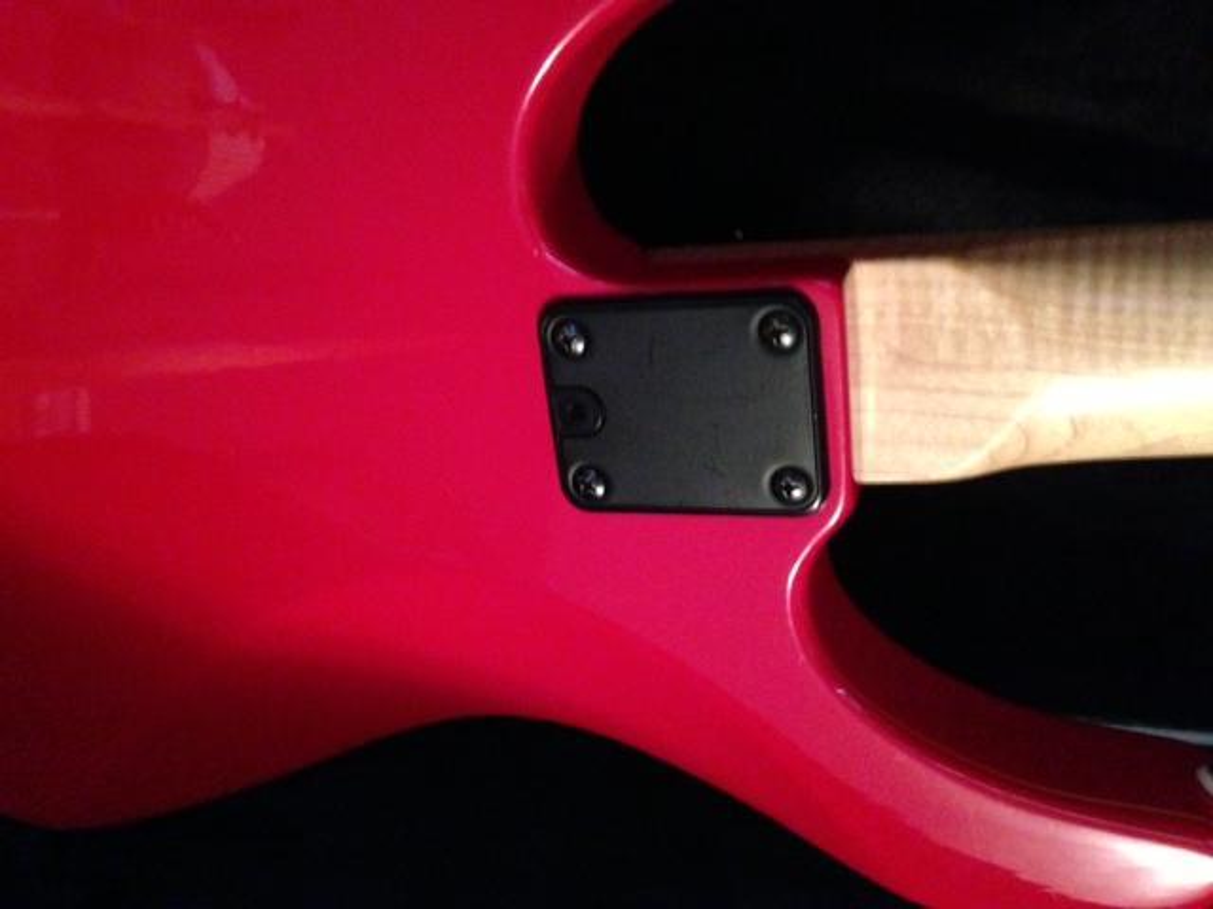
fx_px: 1156
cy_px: 454
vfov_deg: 42.9
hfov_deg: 55.4
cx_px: 606
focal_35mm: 33
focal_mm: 4.1
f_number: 2.4
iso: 800
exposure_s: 1/15
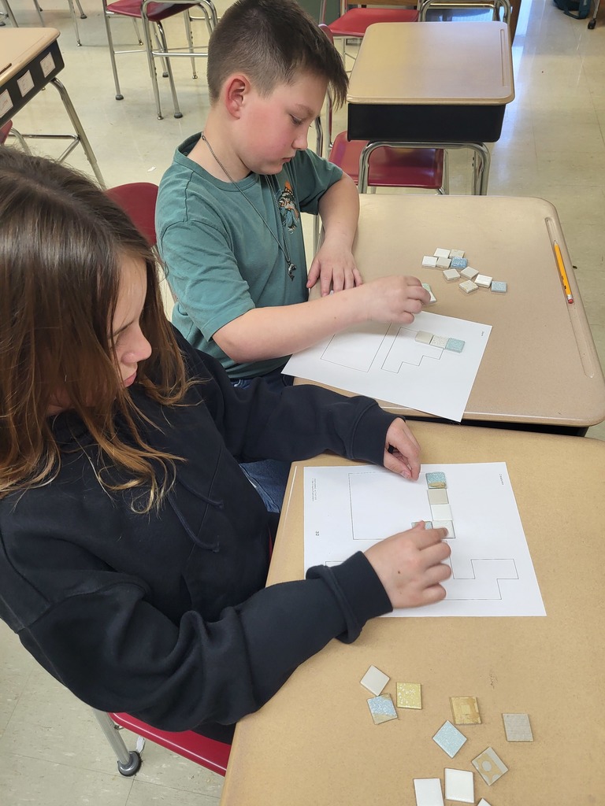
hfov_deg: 53.1
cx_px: 302
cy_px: 403
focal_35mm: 26
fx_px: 606
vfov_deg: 67.3
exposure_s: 1/120
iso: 200
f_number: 1.8
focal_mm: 5.4
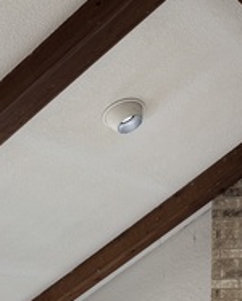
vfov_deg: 21.7
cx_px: 324
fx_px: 715
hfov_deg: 17.8
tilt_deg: -2.6
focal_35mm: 80
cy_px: 381
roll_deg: -1.0
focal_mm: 6.76
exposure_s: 1/120
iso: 64
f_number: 1.78
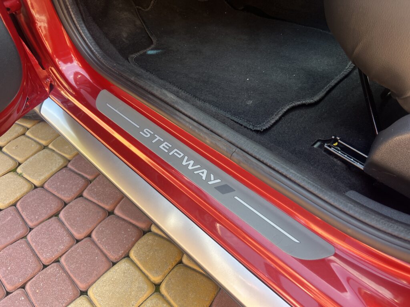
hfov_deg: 67.3
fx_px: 308
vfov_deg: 53.1
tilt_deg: -49.3
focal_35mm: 26
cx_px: 205
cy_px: 154
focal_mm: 5.7
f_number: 1.5
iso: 50
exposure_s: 1/121
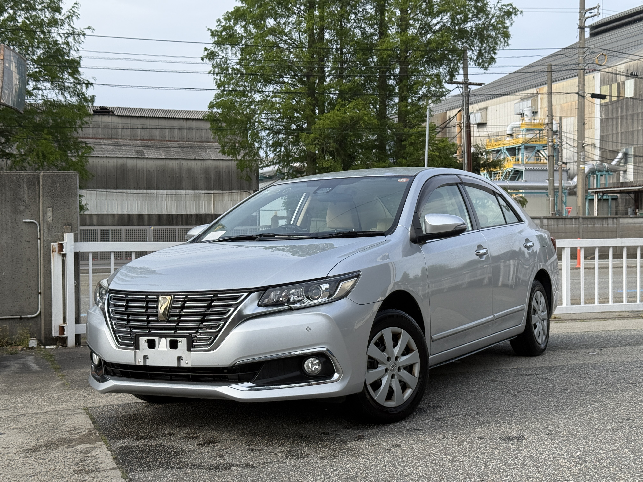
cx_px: 322
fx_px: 892
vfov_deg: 30.3
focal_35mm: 48
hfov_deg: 39.7
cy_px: 241
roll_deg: +0.4
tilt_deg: -0.6
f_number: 1.78
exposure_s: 1/2667
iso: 64
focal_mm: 6.76
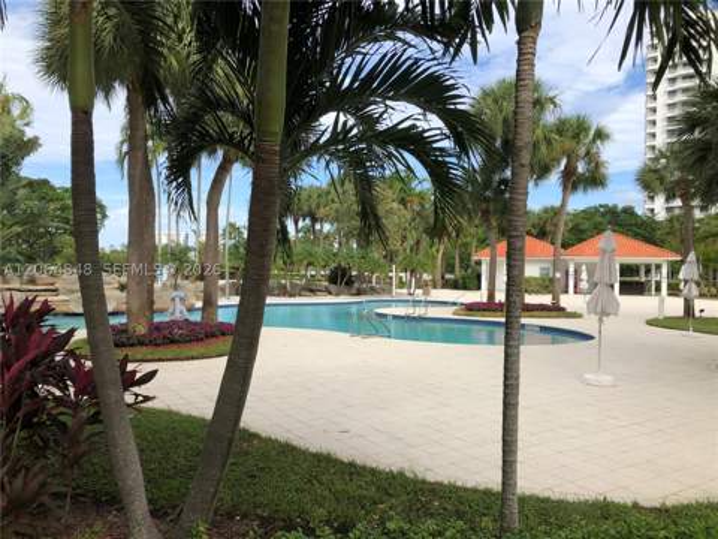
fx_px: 581
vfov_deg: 49.7
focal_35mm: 28
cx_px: 359
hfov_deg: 63.4
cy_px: 270
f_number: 1.8
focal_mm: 3.99
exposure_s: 1/1215
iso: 20
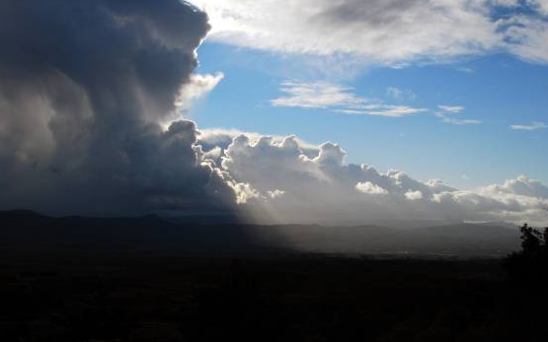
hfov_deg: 46.2
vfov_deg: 29.9
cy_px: 156
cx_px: 289
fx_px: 642
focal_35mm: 43
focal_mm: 26
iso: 200
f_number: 18
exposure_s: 1/400
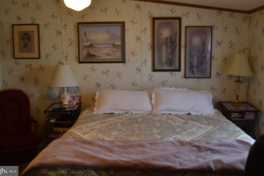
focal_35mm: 30
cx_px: 133
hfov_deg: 62.0
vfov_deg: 43.5
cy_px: 79
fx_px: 220
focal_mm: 18
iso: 100
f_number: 5.6
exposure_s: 1/6
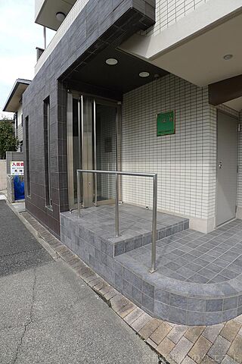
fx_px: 242
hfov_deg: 53.1
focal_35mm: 24
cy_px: 182
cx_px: 121
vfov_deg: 73.7
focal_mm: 5.1
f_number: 2.8
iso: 80
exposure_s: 1/500
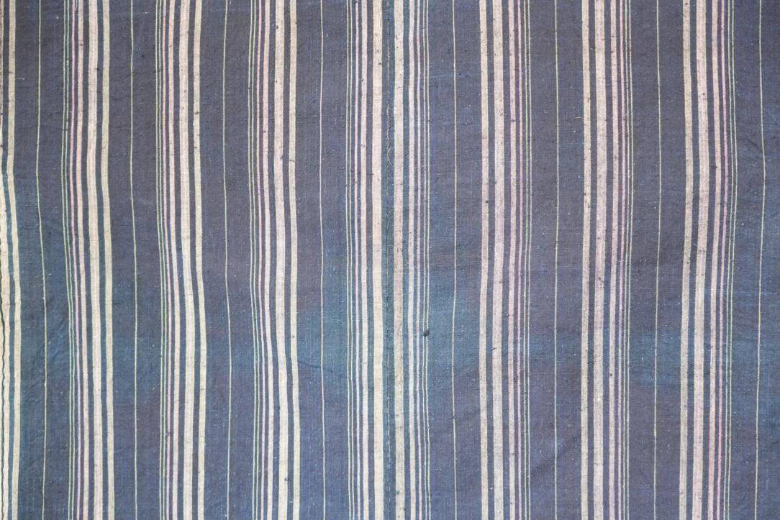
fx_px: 1538
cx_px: 390
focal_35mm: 71
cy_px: 260
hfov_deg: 28.5
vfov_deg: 19.2
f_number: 4
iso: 5000
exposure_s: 1/80
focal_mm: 71
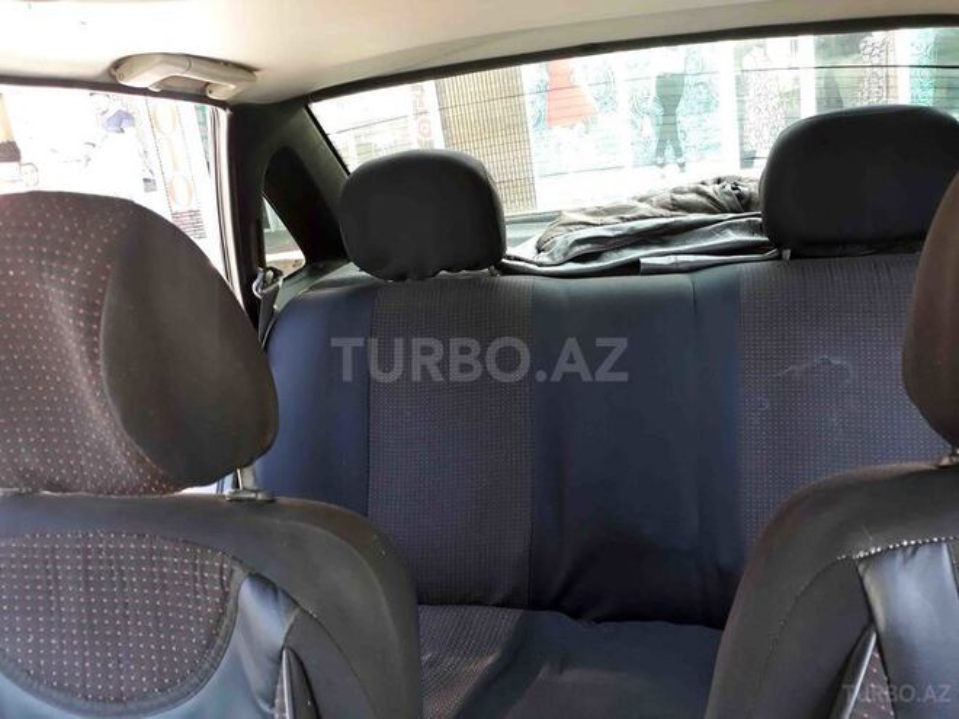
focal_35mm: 27
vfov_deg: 51.4
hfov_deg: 65.3
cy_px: 360
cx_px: 480
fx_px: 748
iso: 100
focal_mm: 3.71
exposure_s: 1/50
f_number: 1.7
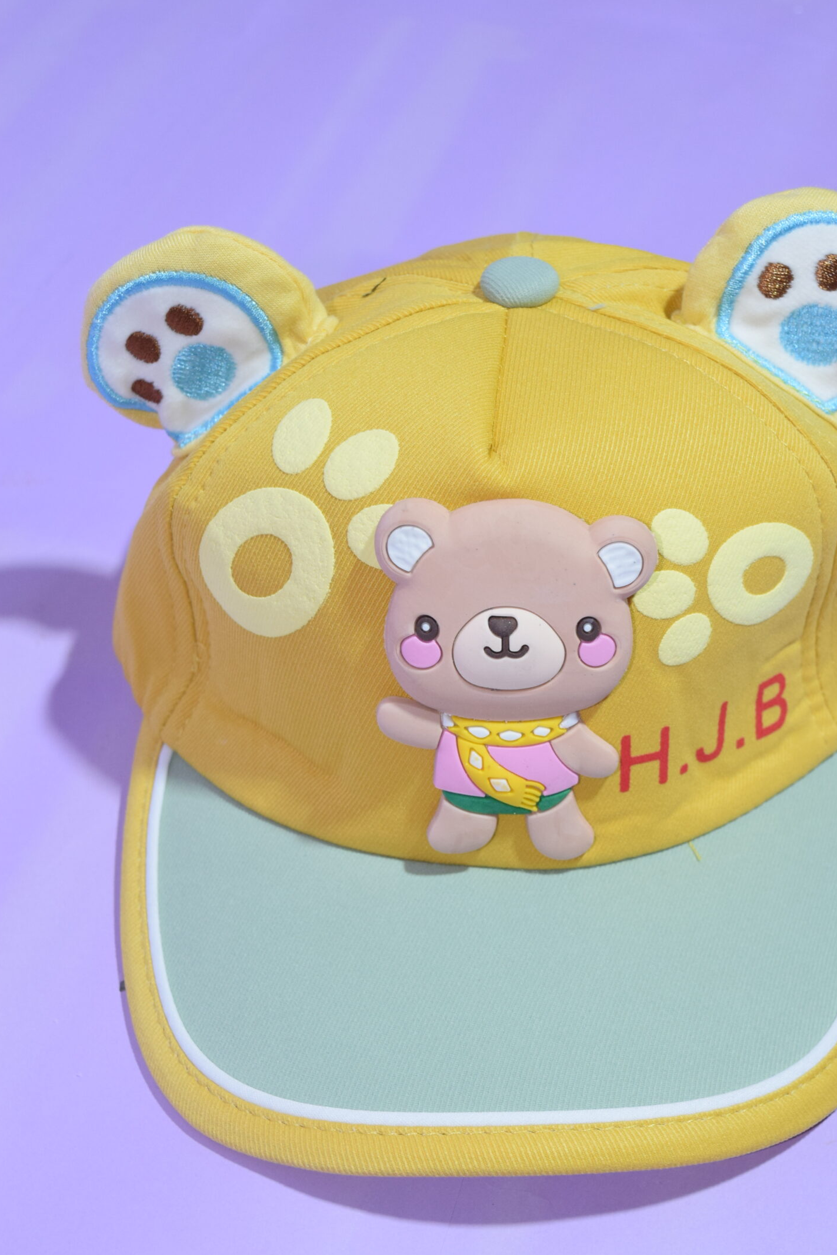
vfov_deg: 36.9
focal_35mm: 54
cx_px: 495
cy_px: 630
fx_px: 1882
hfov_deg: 25.0
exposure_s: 1/100
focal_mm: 30
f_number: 8
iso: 800
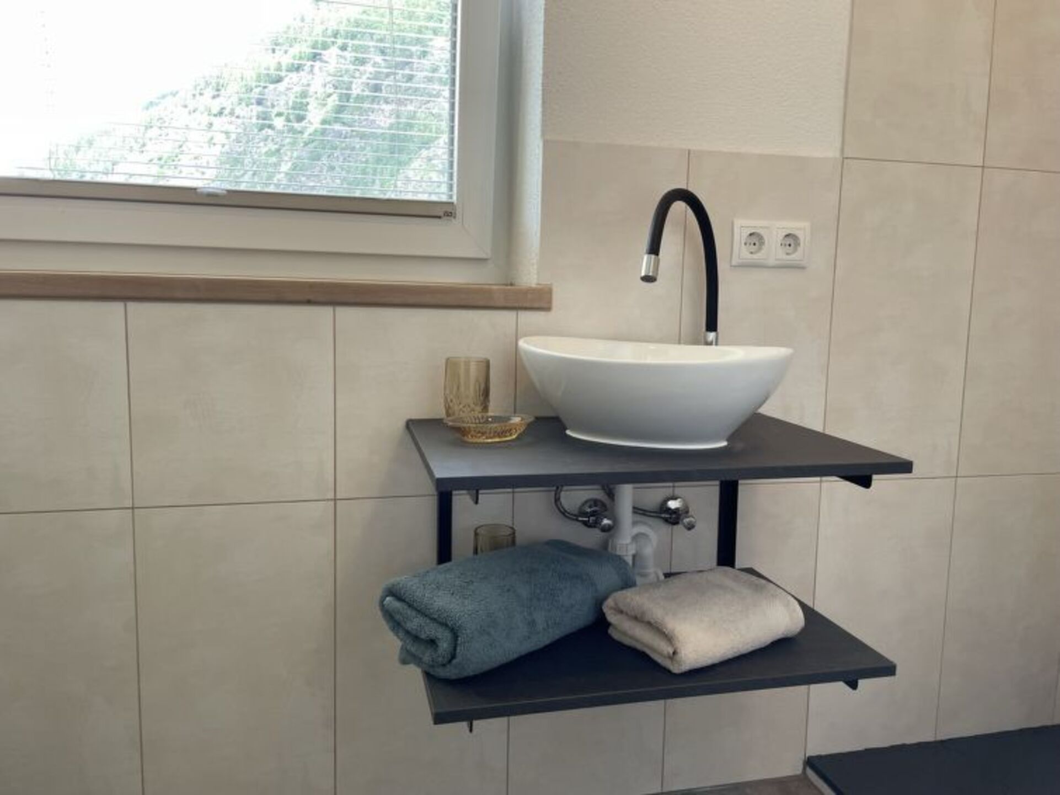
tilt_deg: -6.1
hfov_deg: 67.3
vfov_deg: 53.1
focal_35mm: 26
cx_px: 530
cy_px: 398
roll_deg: -1.2
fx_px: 796
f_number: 1.6
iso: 125
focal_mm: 4.2
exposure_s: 1/121
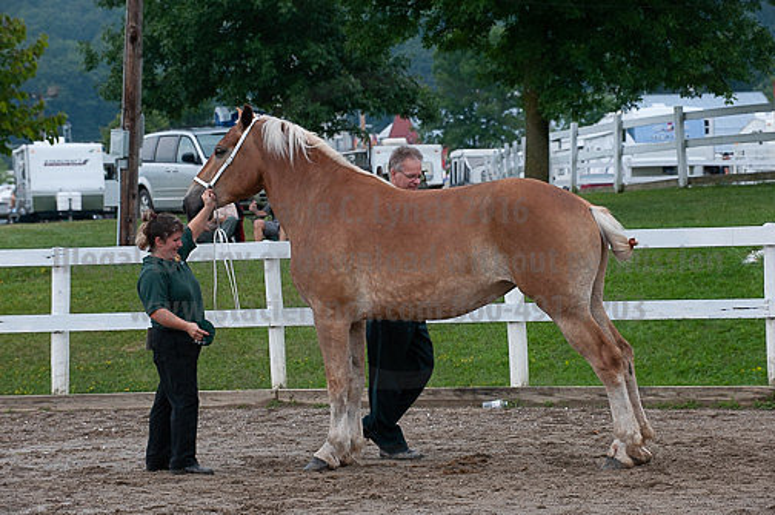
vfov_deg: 9.1
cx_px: 388
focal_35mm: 150
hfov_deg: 13.7
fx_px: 3226
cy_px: 258
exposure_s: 1/1600
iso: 1600
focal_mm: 150
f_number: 5.6
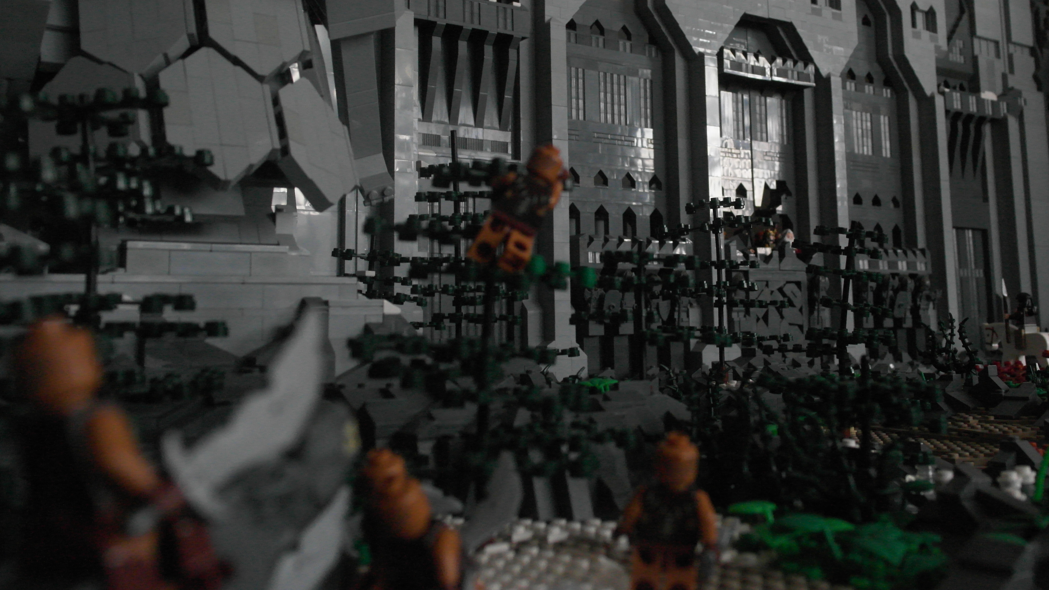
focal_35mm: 38
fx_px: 1057
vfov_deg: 30.9
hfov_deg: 52.5
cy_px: 179
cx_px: 619
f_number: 6.3
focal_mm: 20
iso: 1600
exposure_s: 1/250
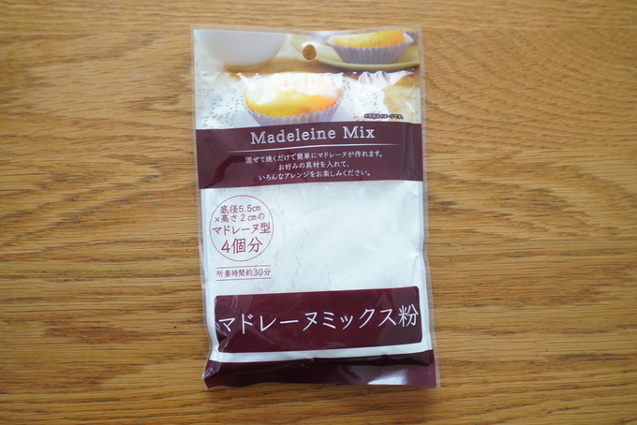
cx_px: 318
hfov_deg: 59.5
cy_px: 212
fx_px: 558
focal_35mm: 32
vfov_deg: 41.8
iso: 1250
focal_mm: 21
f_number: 6.3
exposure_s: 1/40
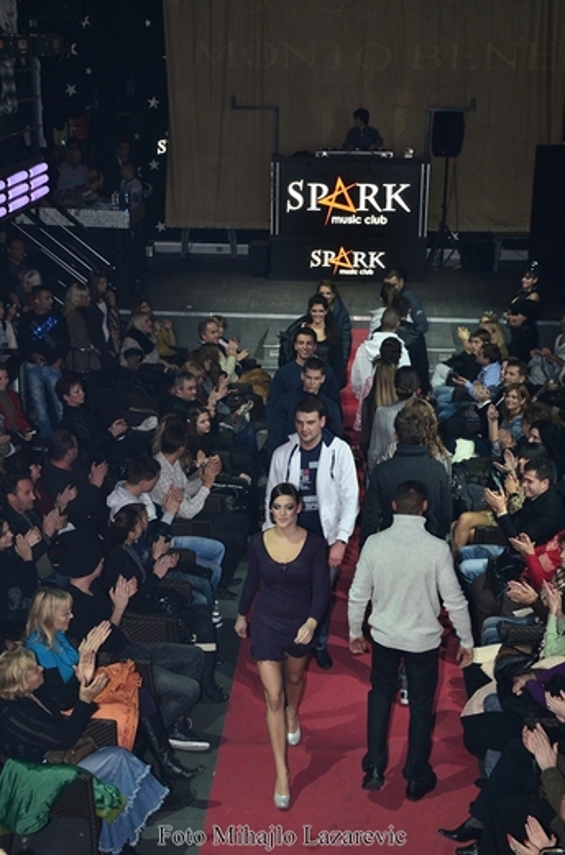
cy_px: 428
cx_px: 282
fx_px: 1420
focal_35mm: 60
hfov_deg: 22.5
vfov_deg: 33.5
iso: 640
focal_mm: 40
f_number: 6.3
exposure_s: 1/160
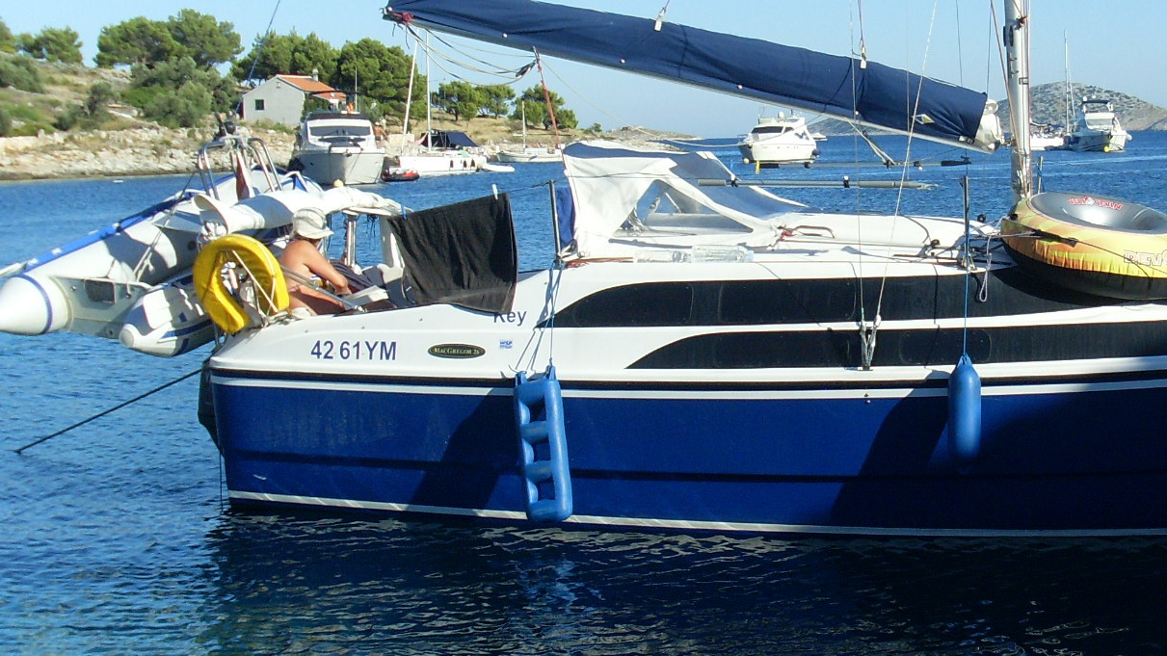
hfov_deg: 29.3
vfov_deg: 17.2
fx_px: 2166
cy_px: 284
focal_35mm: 70
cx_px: 970
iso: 80
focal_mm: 6.3
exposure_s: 1/250
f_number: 7.7
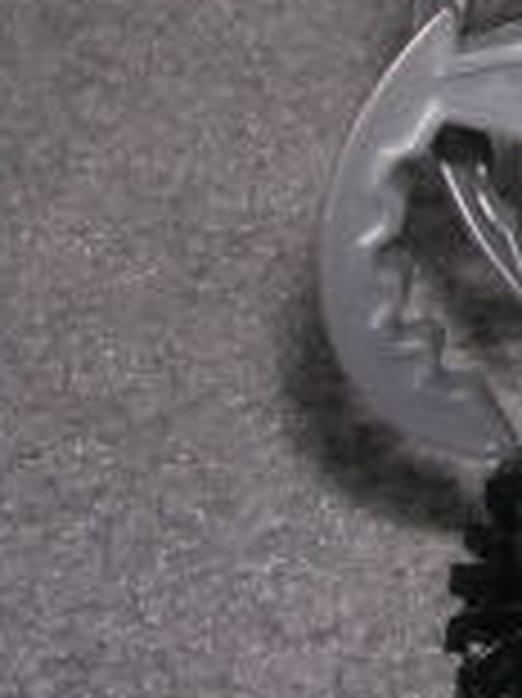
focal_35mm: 157
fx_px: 3161
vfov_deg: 12.2
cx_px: 1098
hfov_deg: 8.8
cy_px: -248
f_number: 2.8
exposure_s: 1/60.1
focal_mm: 5.8
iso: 50
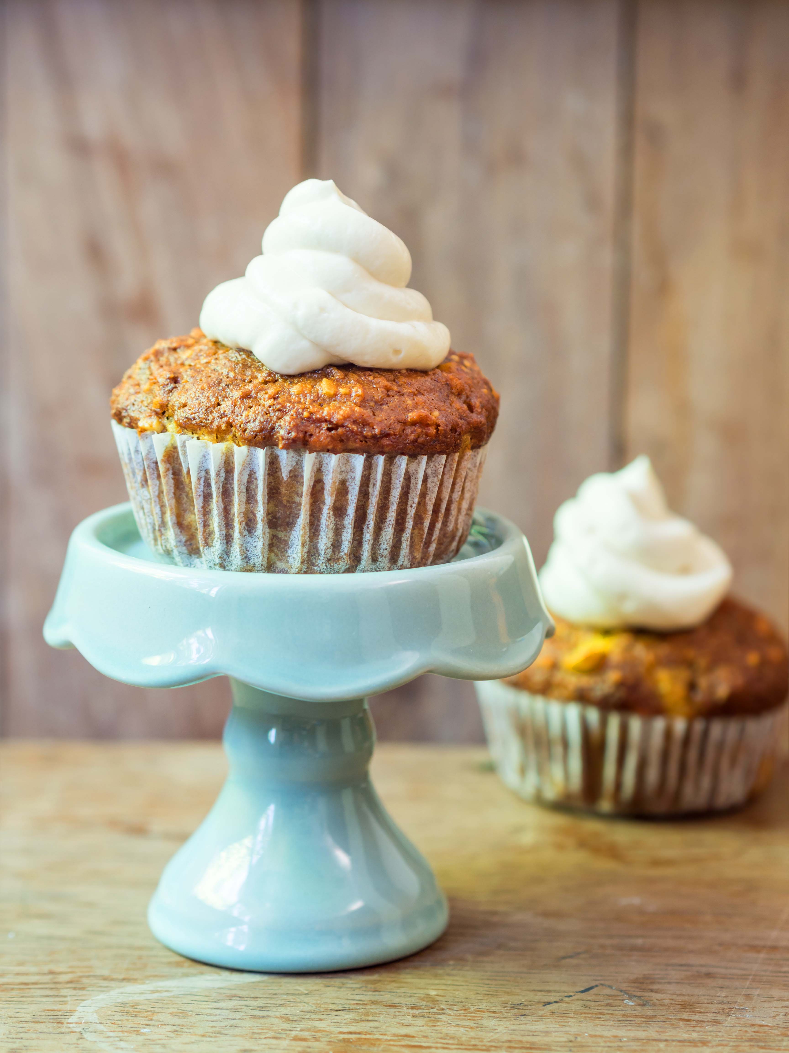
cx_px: 394
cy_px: 526
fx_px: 2735
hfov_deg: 16.4
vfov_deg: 21.8
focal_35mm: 90
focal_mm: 45
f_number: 3.5
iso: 200
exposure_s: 1/6
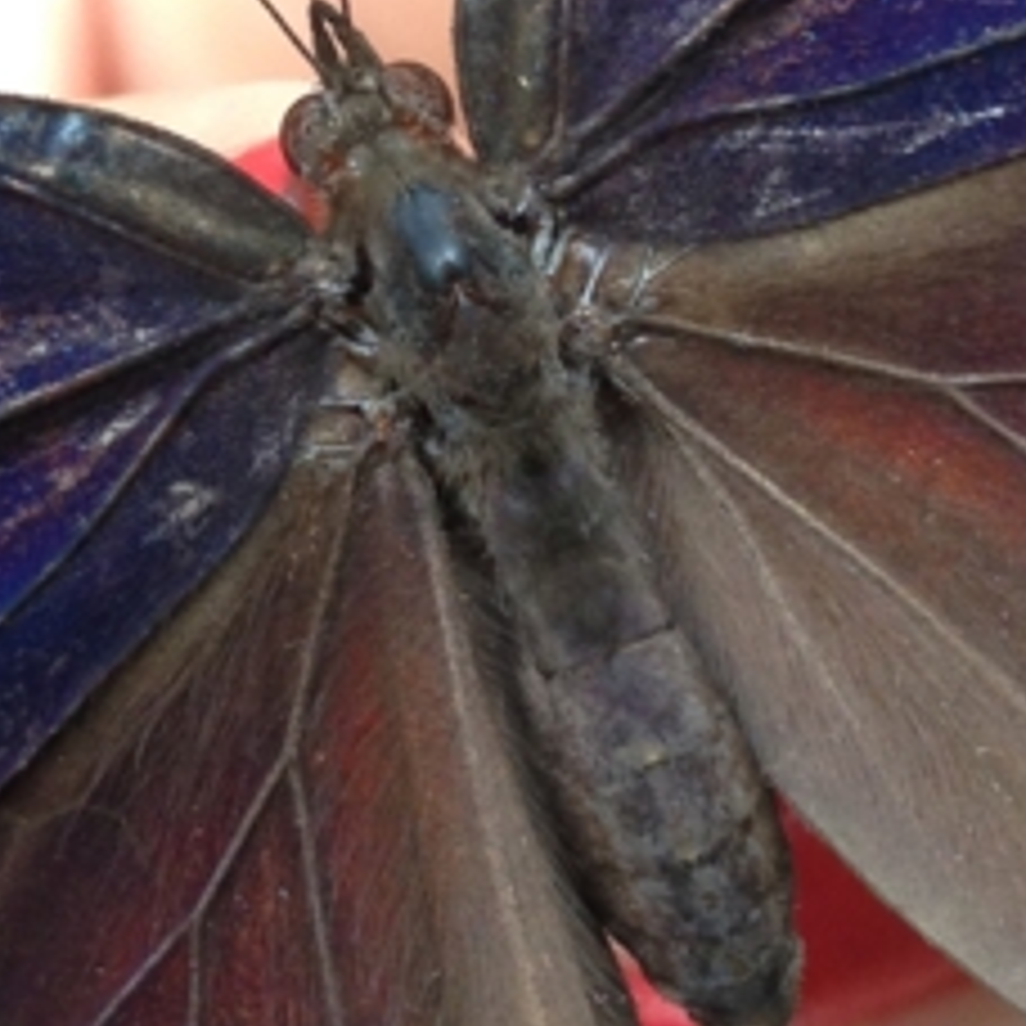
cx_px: 324
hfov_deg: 13.3
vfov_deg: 13.2
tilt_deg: -48.2
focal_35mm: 131
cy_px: 68
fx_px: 4393
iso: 80
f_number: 2.4
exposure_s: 1/120
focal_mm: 4.12
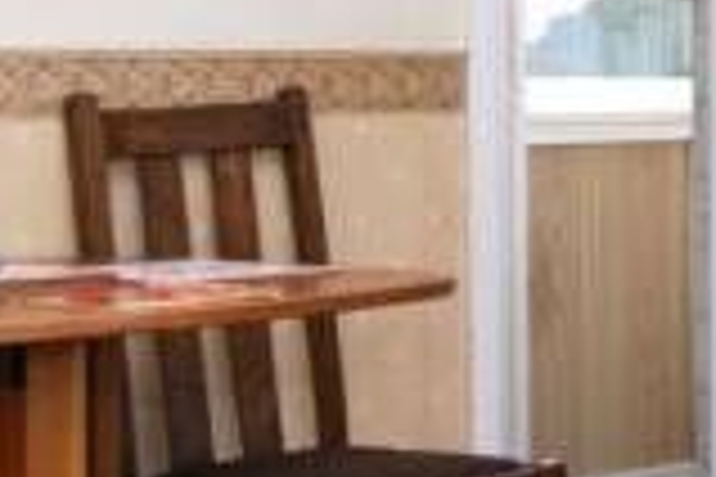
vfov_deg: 12.2
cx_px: 781
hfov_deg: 17.8
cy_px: -25
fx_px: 2207
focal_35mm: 111
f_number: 5.6
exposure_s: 1/60
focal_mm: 18
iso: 400
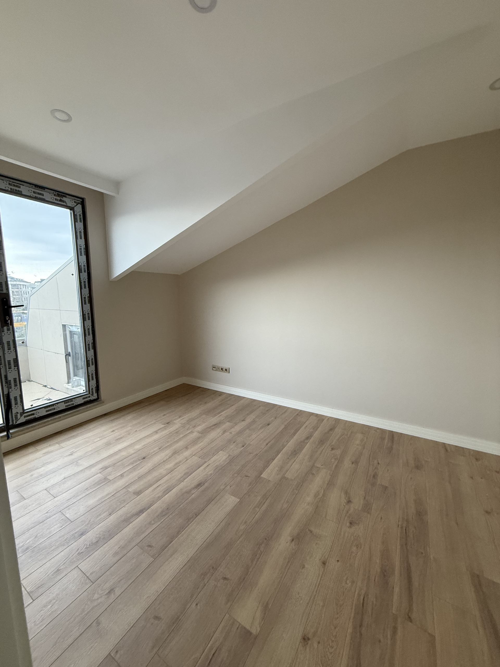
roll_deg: -0.5
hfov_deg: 85.7
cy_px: 334
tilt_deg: -7.8
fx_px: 270
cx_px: 250
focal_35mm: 14
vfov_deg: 102.1
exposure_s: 1/77
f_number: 2.2
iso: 320
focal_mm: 2.22
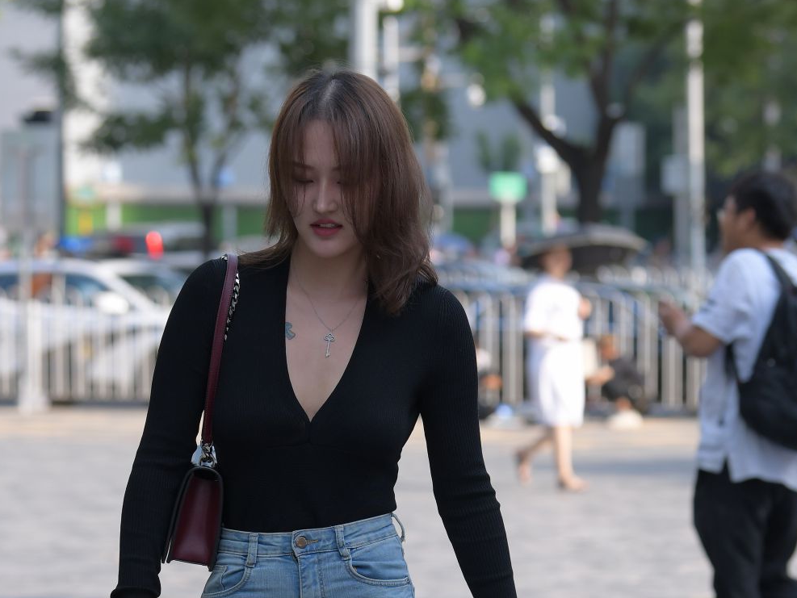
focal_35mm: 217
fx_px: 4998
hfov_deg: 9.1
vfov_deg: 6.8
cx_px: 352
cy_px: 596
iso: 280
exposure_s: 1/1000
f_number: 4
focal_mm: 90
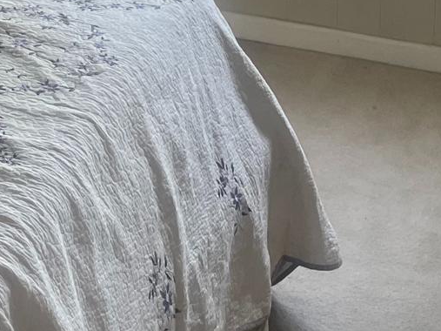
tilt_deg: -9.1
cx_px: -71
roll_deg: +0.5
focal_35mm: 105
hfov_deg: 17.9
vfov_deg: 13.0
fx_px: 1337
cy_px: -233
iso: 80
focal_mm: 4.2
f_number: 1.6
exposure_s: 1/120
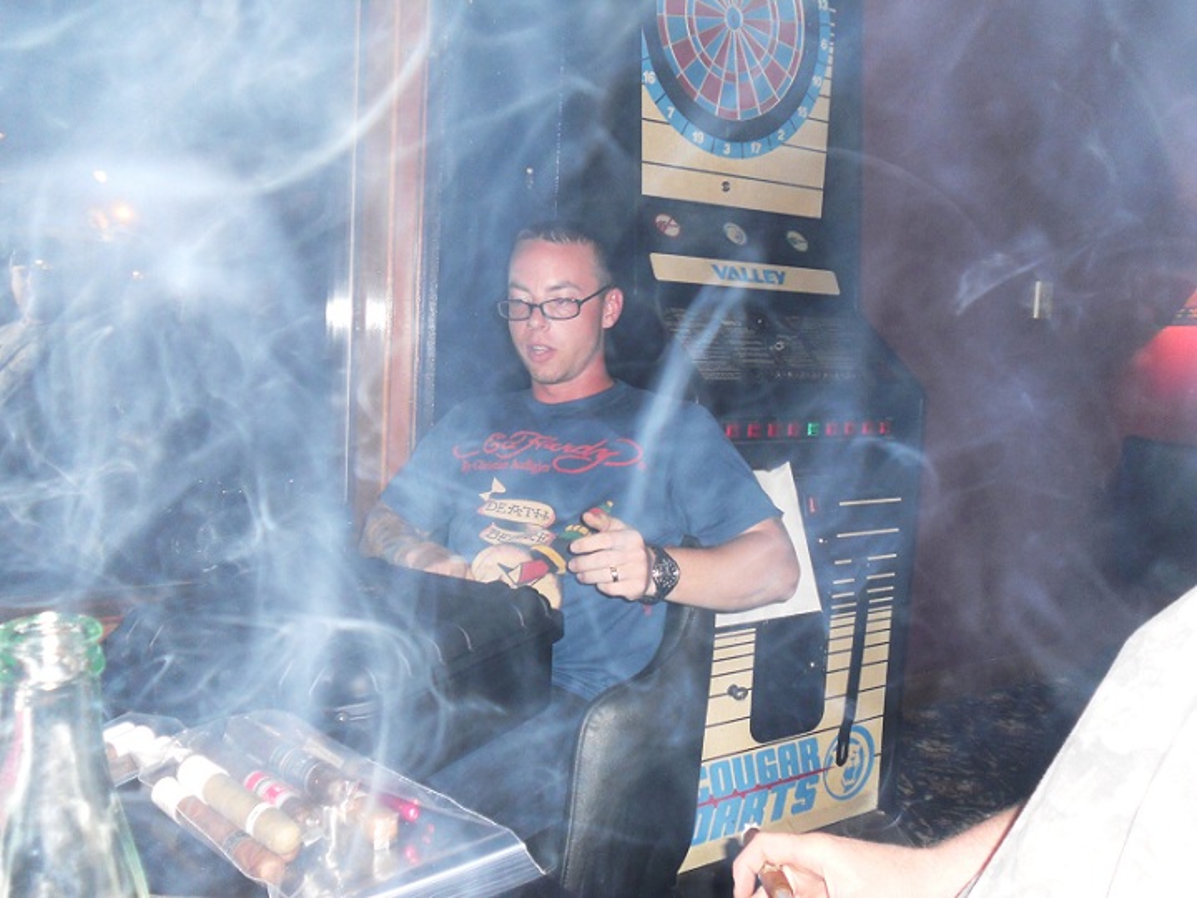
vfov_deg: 44.2
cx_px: 598
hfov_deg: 56.8
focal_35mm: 32
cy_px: 449
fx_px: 1107
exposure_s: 1/25
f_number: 3.5
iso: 200
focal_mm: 5.8
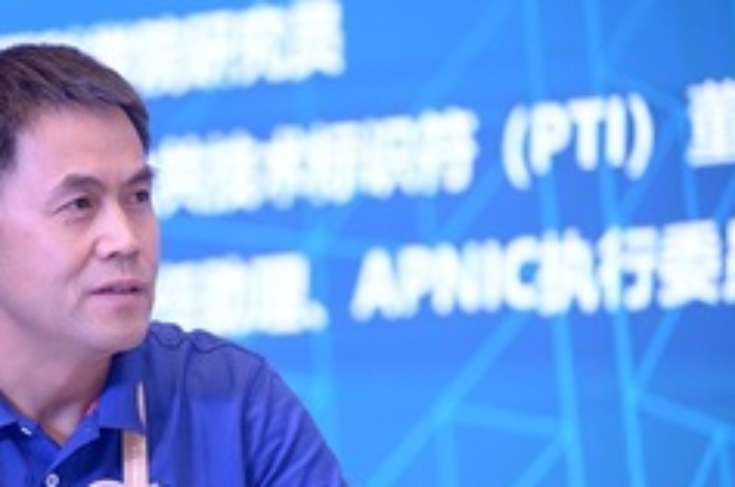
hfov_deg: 8.4
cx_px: 124
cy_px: 313
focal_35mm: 245
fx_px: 4992
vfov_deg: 5.6
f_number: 2.8
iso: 1250
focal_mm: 145
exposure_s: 1/200
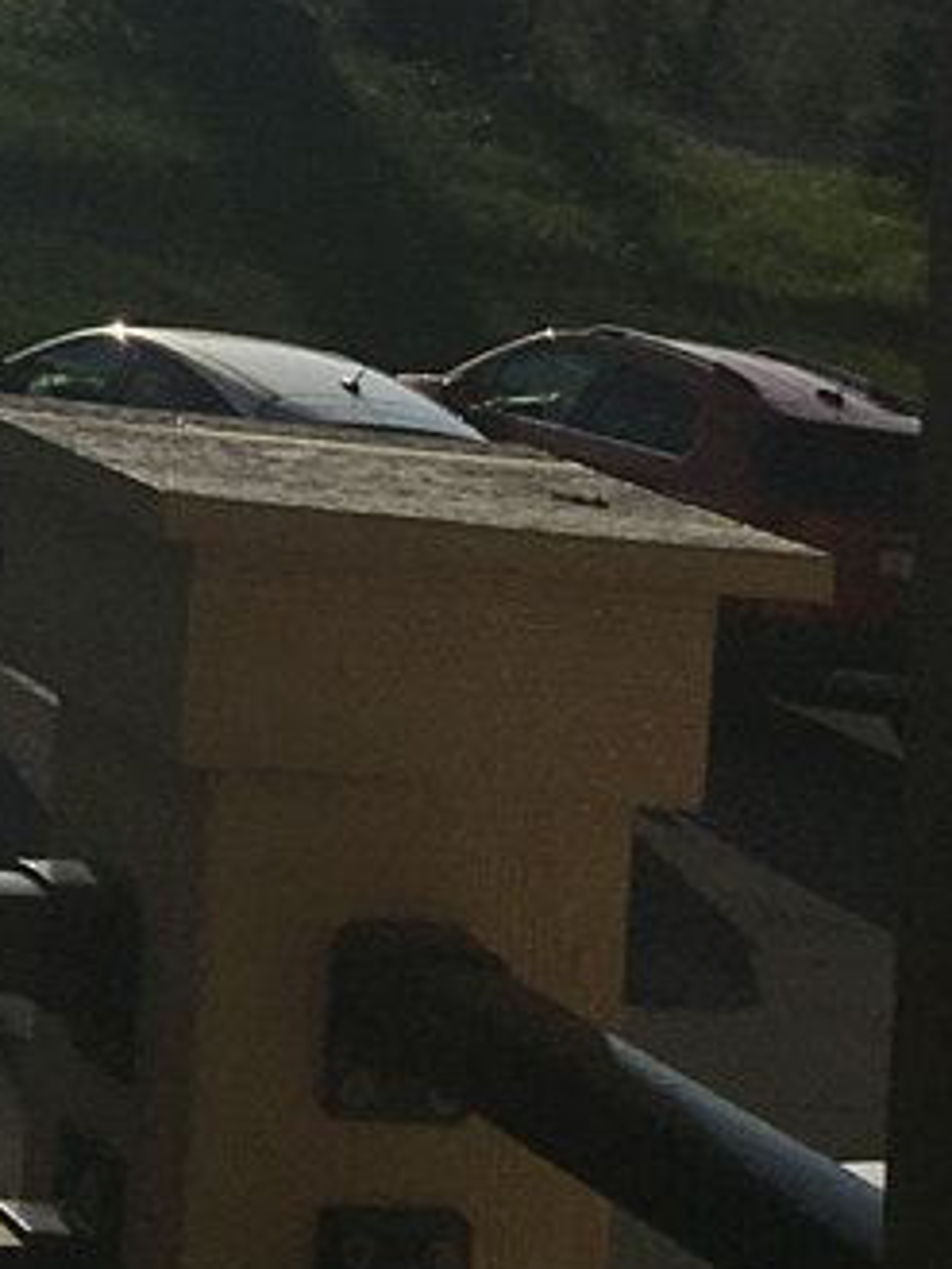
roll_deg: -6.3
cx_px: -736
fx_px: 5167
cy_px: -1211
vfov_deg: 12.4
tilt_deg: +6.8
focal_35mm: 141
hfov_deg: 10.0
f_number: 2.2
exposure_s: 1/10989
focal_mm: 4.15
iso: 25
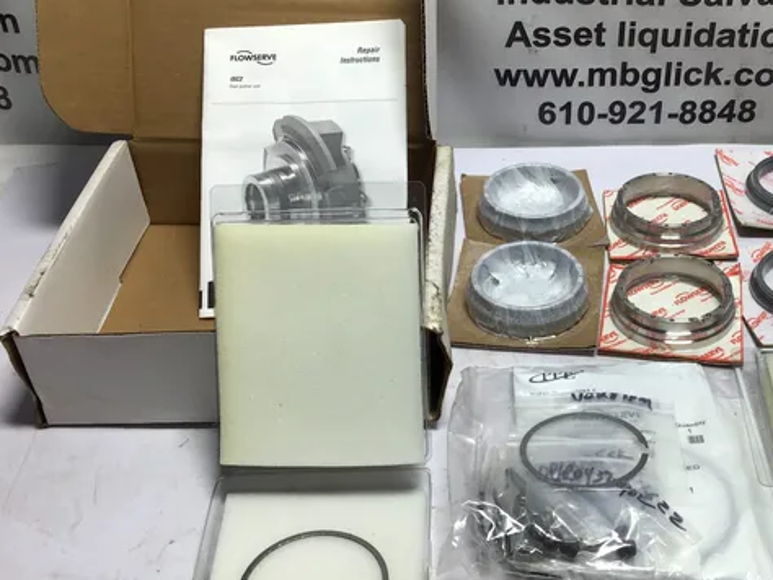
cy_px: 327
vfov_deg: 29.7
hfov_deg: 38.4
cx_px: 520
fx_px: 1095
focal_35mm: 49
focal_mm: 3.3
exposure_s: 1/120
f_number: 2.4
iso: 25
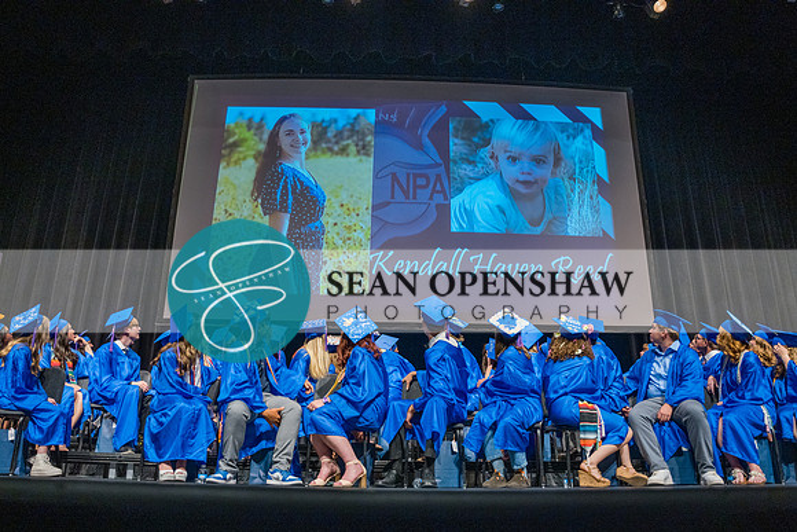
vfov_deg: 47.2
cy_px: 304
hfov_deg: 66.6
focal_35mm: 27
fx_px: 607
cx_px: 398
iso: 2500
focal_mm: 24
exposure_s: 1/160
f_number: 2.8
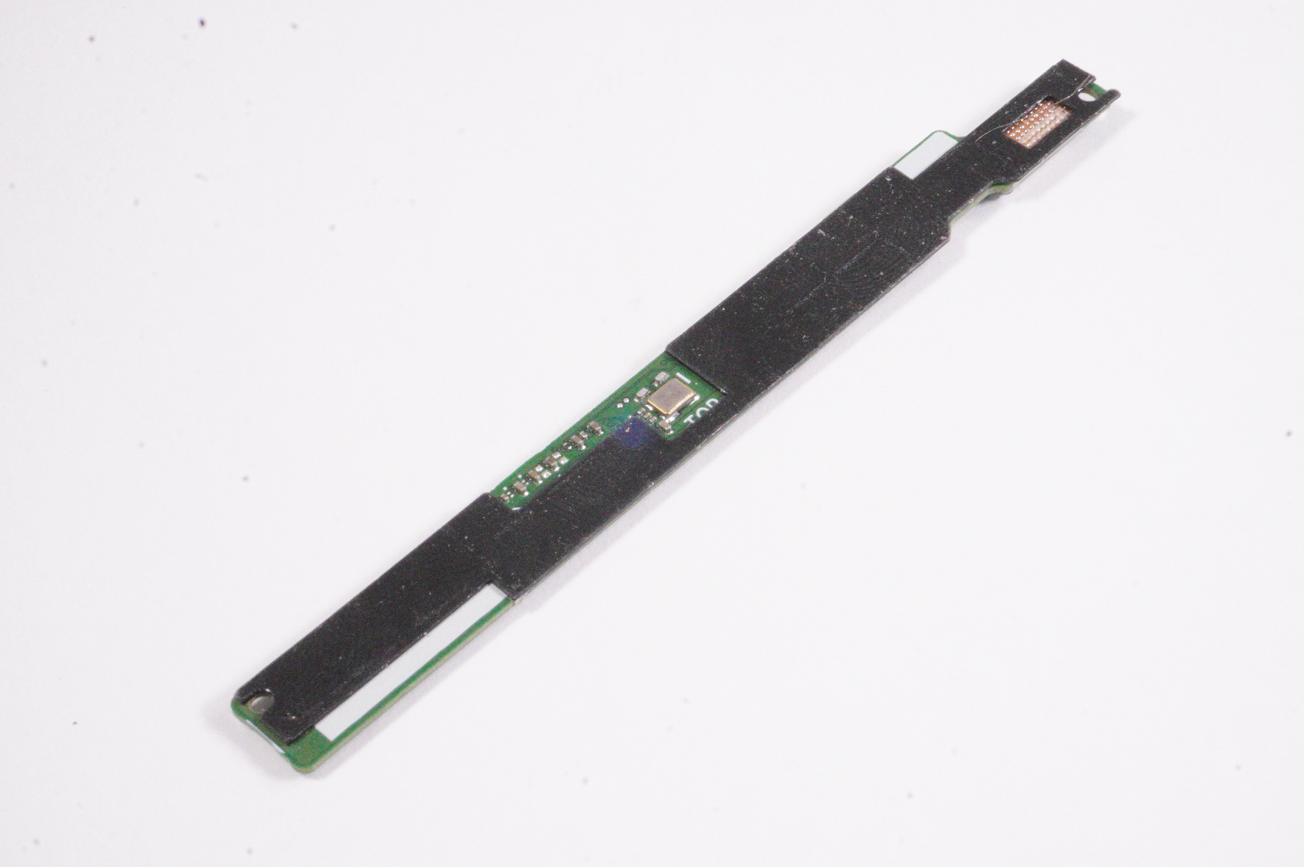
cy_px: 434
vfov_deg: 21.0
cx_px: 652
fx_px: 2334
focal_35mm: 64
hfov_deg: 31.2
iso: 12800
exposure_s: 1/200
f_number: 29
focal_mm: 43
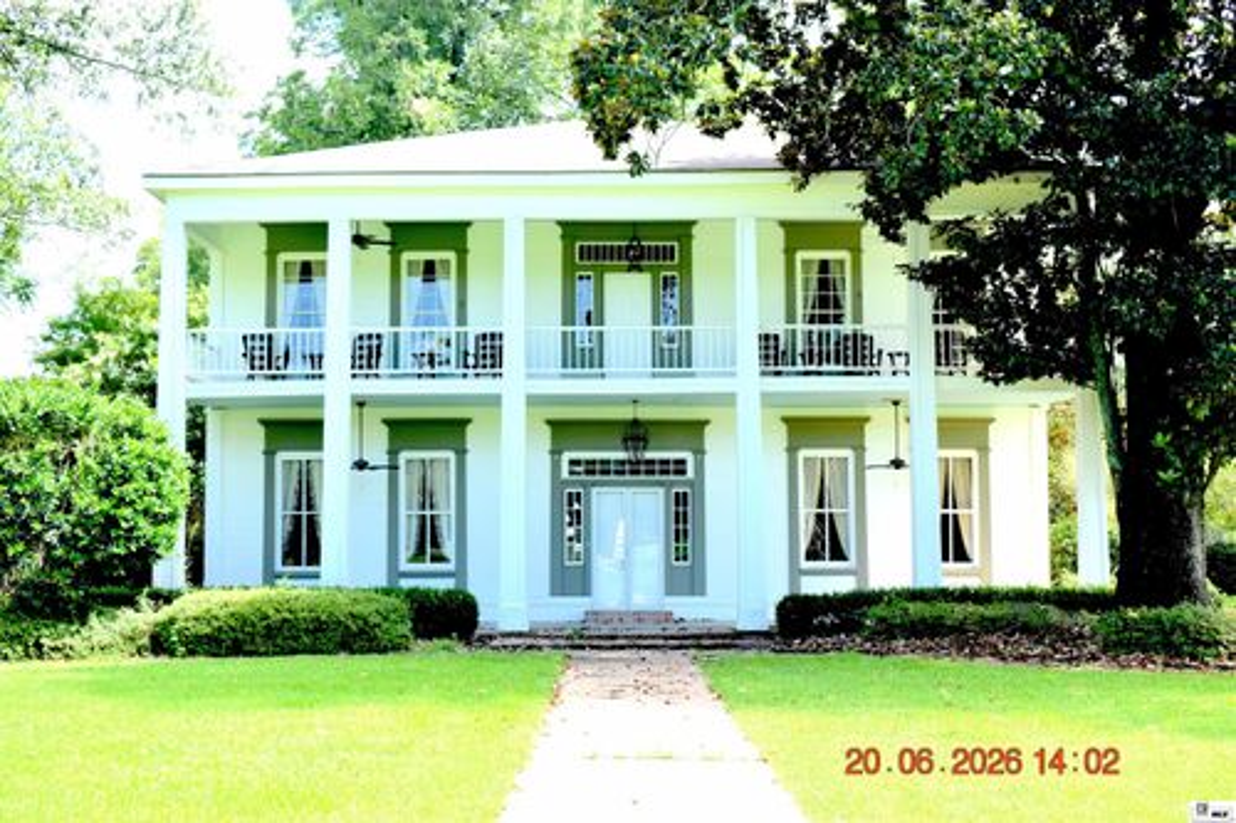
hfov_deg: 41.1
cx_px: 618
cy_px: 412
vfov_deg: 28.1
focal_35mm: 48
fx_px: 1647
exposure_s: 1/250
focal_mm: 32
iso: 250
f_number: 8
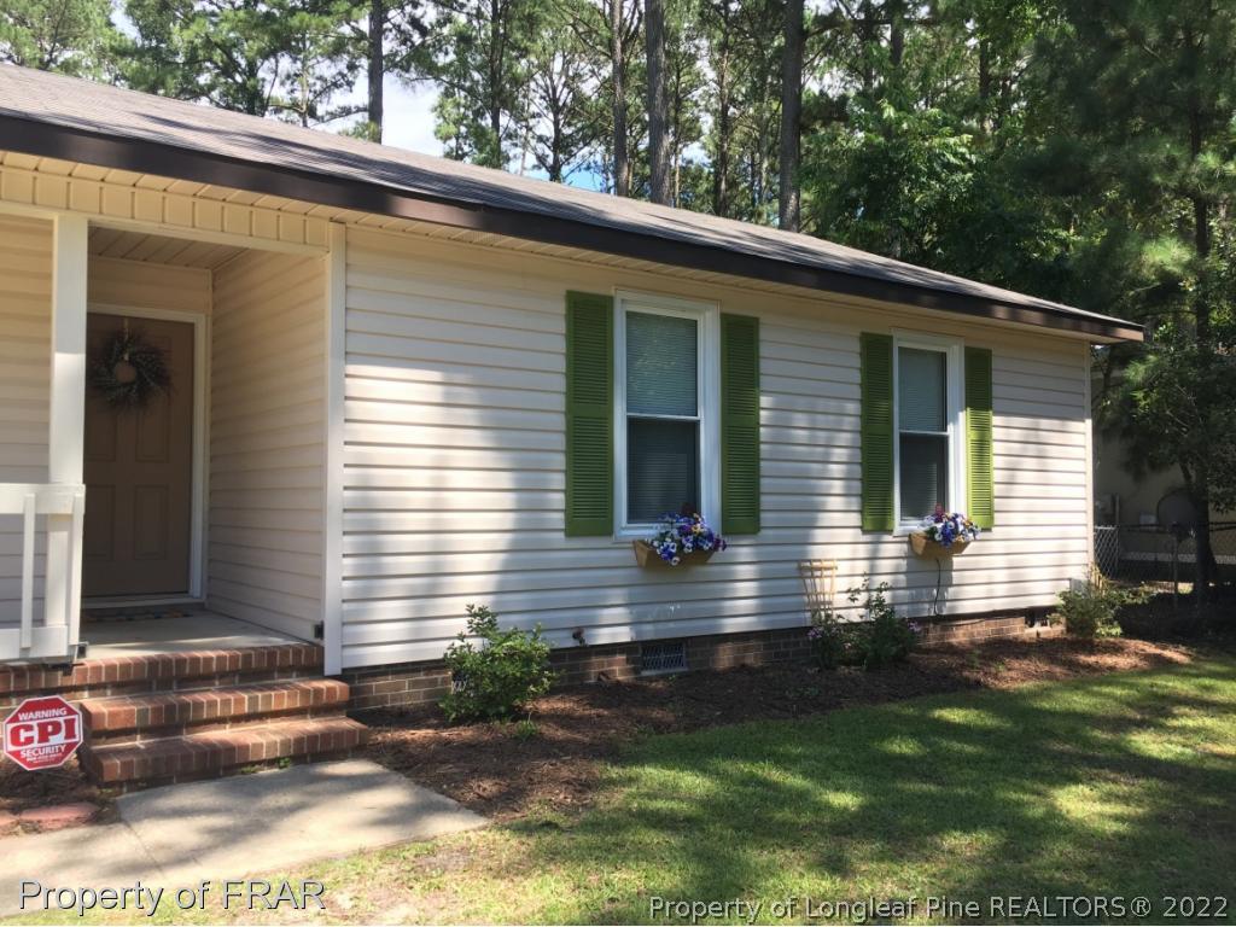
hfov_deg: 61.7
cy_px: 464
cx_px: 618
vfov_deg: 48.2
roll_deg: +0.2
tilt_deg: +1.8
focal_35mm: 29
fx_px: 1035
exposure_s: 1/284
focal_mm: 4.15
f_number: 2.2
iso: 25
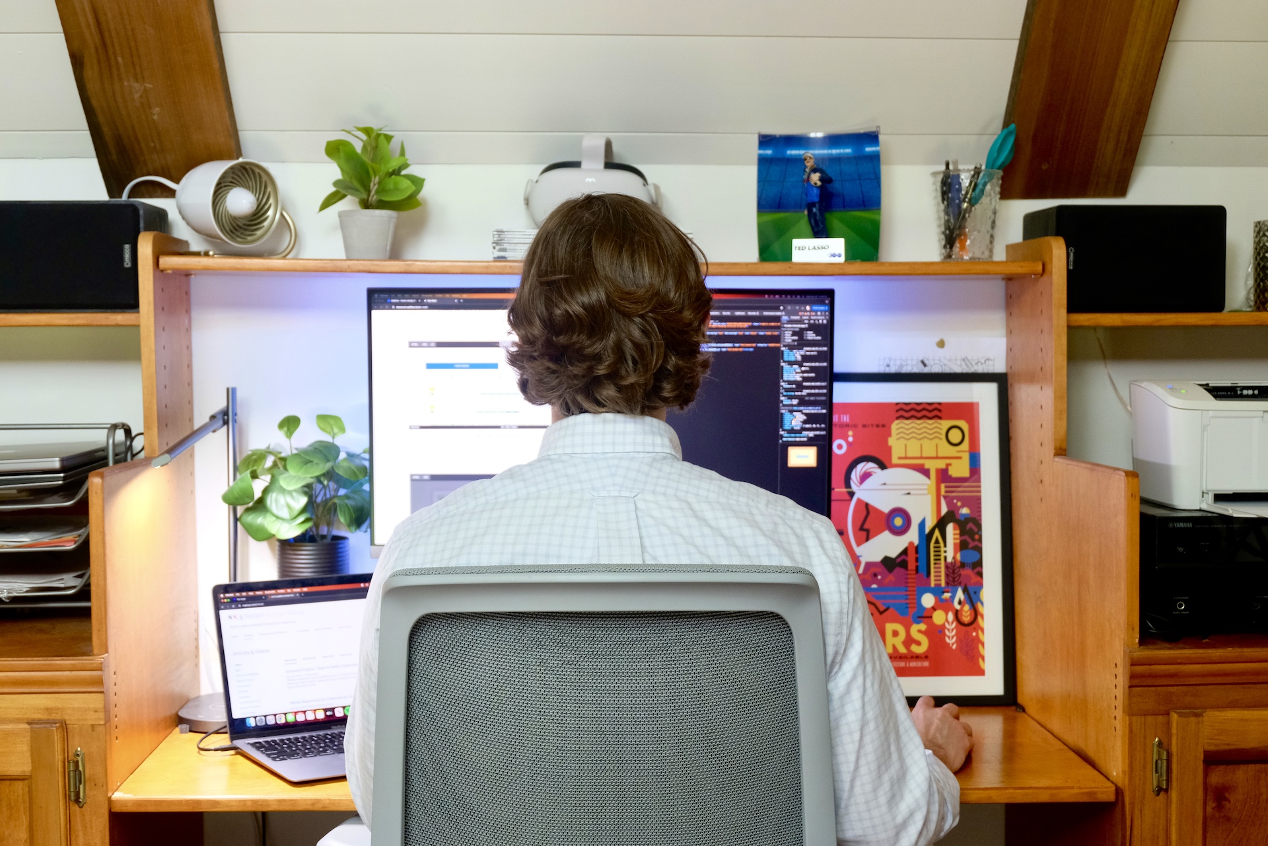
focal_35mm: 49
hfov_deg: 40.3
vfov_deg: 27.5
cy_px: 423
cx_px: 634
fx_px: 1726
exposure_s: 1/20
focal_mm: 32.5
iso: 1600
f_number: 5
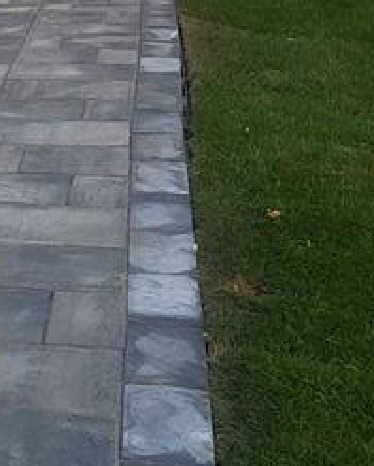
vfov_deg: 17.5
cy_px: -66
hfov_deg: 13.3
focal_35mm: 105
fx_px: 1451
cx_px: -295
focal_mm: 5.4
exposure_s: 1/120
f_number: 1.8
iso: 50
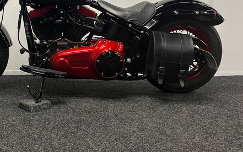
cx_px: 69
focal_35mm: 40
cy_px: 26
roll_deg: +0.0
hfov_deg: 47.9
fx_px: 265
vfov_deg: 31.1
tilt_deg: -1.4
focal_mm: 5.1
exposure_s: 1/50
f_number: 1.6
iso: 100
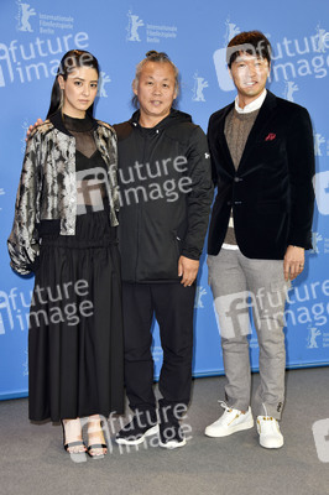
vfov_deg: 34.5
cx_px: 164
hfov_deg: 23.3
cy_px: 248
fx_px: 796
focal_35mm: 58
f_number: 5.6
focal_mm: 58
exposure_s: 1/125
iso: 640
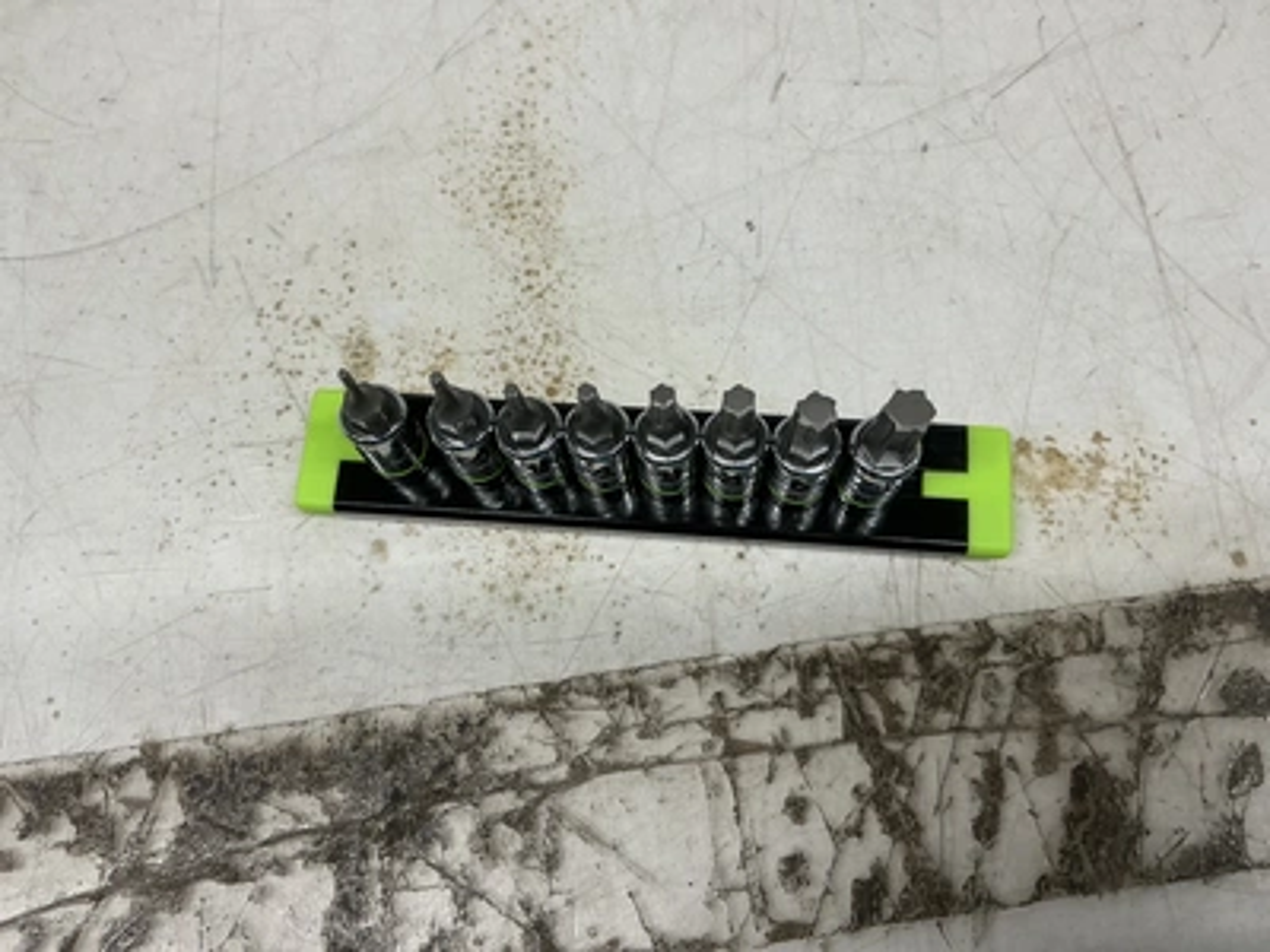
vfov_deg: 49.7
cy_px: 476
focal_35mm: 28
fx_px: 1027
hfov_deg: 63.4
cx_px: 635
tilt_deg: -73.4
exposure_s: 1/120
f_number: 1.8
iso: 32
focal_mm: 3
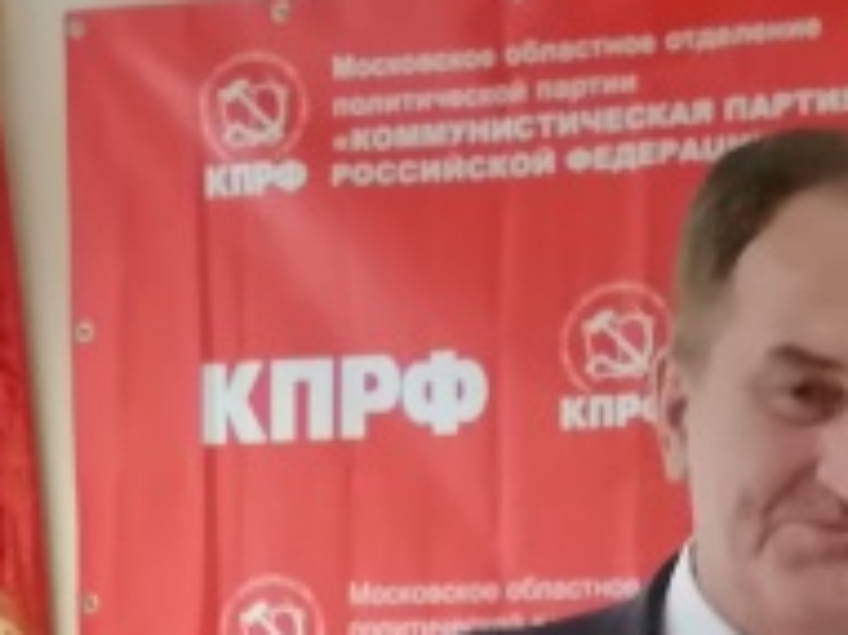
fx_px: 3550
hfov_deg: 13.4
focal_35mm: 145
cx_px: -4
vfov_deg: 9.2
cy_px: 1501
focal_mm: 3.95
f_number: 1.8
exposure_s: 1/33.3
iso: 400
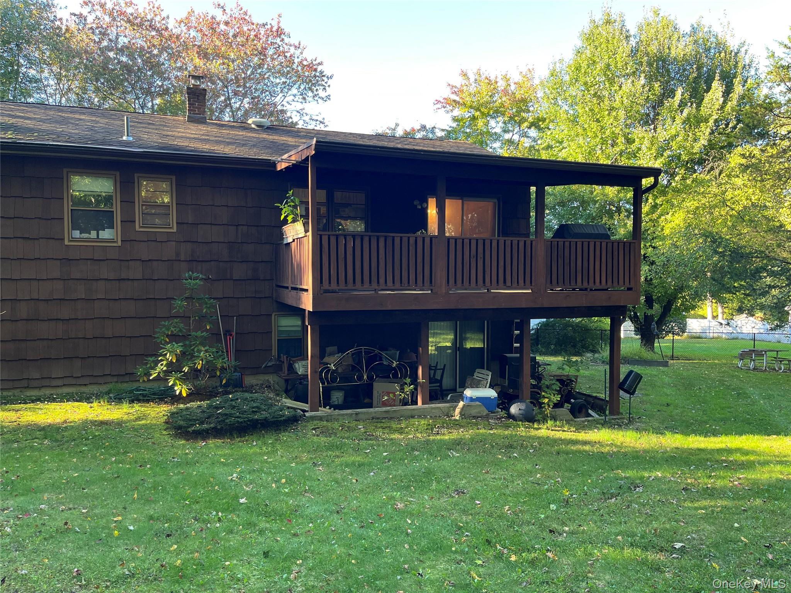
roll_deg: +0.4
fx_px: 594
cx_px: 396
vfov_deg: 53.1
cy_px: 296
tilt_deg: -2.4
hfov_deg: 67.3
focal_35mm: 26
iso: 80
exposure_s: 1/121
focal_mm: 5.1
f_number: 1.6
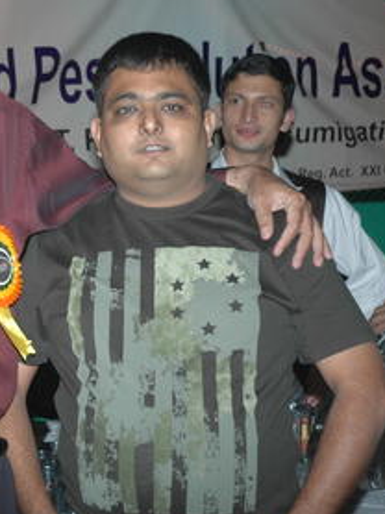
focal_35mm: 137
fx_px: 2035
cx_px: -128
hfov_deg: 10.6
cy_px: 206
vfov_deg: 14.4
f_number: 4.5
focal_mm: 44
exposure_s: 1/60
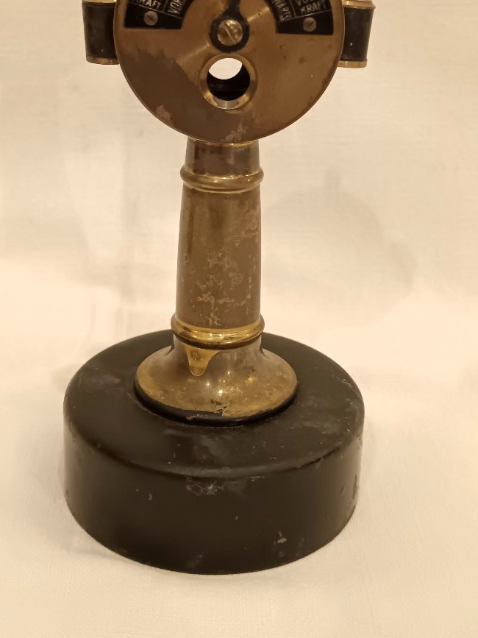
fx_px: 994
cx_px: 217
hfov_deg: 27.0
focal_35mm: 54
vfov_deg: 35.2
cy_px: 208
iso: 1682
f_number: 1.9
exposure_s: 1/25
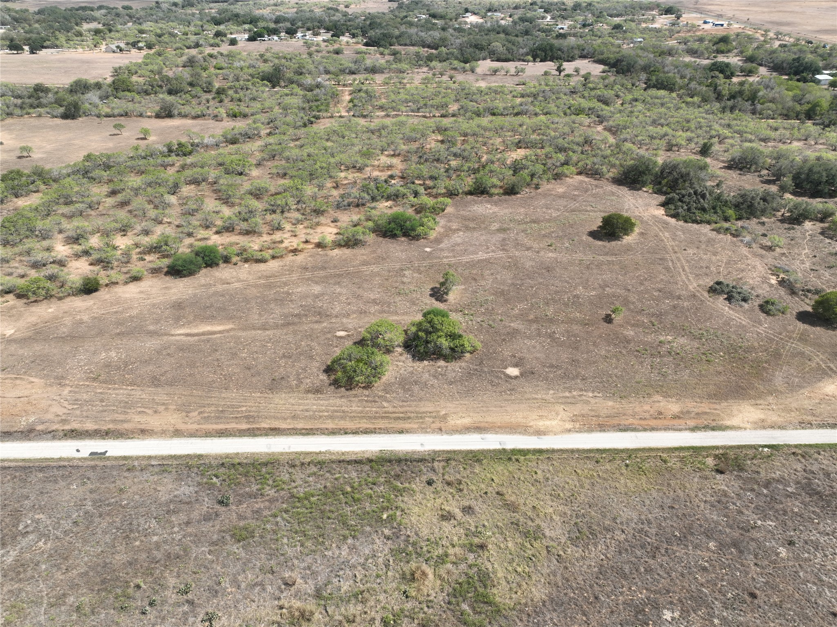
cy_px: 314
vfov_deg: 56.8
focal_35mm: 24
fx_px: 580
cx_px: 418
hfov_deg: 71.6
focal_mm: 12.29
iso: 100
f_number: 2.8
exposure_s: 1/1250
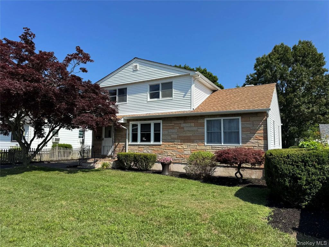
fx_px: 228
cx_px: 164
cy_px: 124
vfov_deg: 56.8
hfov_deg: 71.6
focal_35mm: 24
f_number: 1.78
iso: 80
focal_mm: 6.76
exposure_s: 1/4049
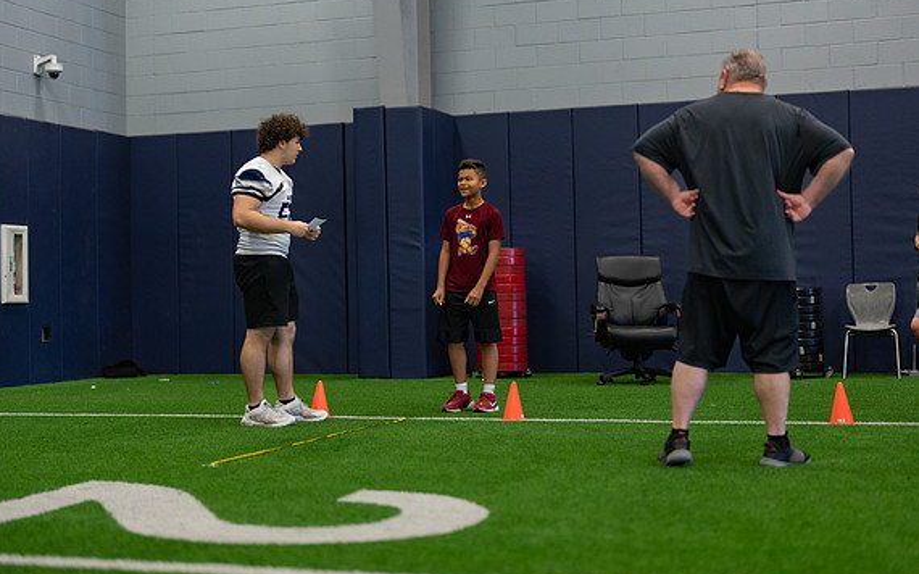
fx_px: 1452
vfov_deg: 22.3
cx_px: 455
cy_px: 260
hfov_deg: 35.1
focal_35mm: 58
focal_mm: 50
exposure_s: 1/1000
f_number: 1.2
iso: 1250
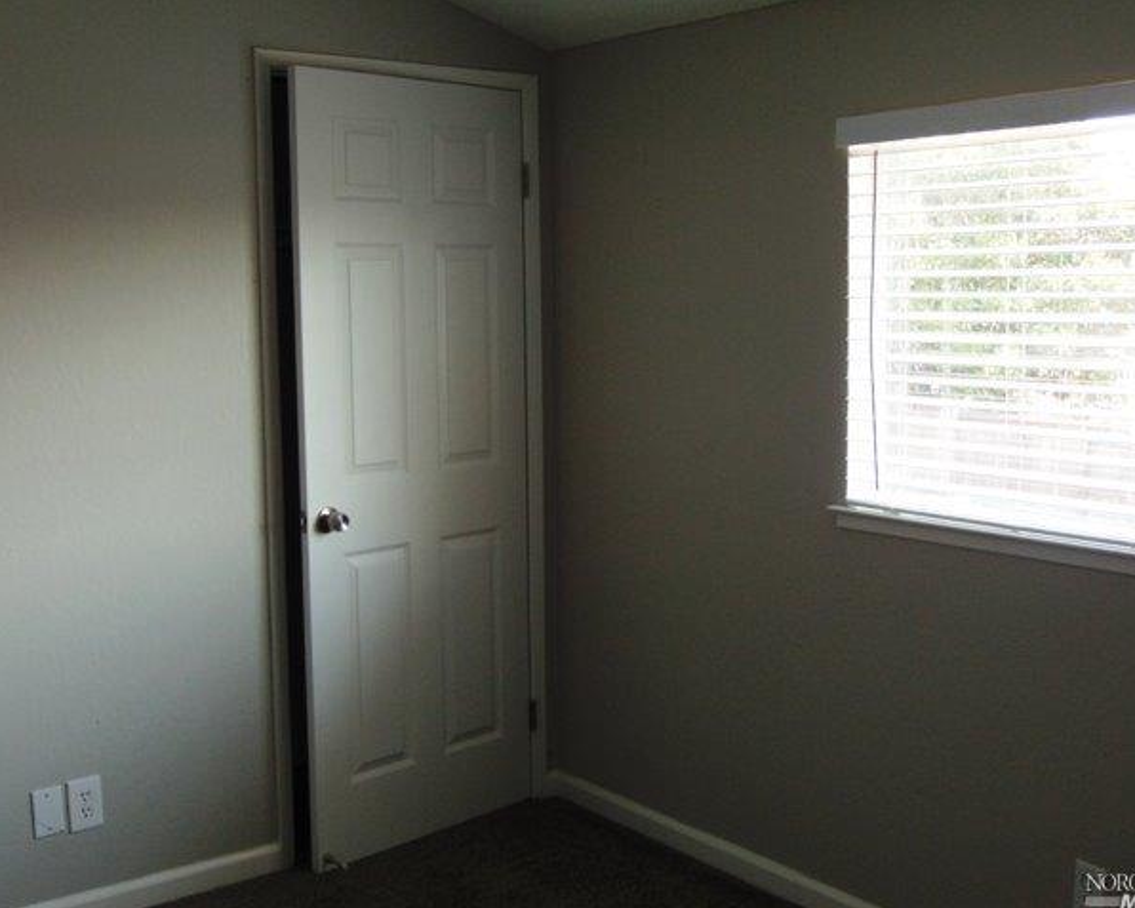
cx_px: 573
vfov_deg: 34.2
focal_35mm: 44
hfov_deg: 42.0
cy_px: 455
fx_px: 1478
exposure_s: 1/60
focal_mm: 7.6
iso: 100
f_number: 3.3
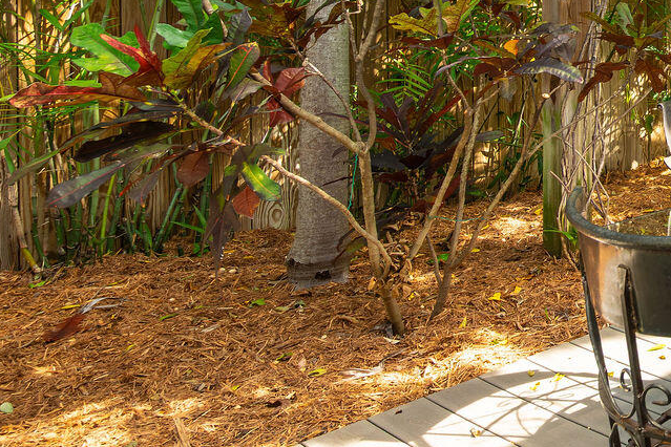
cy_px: -18
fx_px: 839
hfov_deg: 27.9
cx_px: 1023
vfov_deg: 27.8
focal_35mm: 45
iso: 800
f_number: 8
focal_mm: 14
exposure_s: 1/160
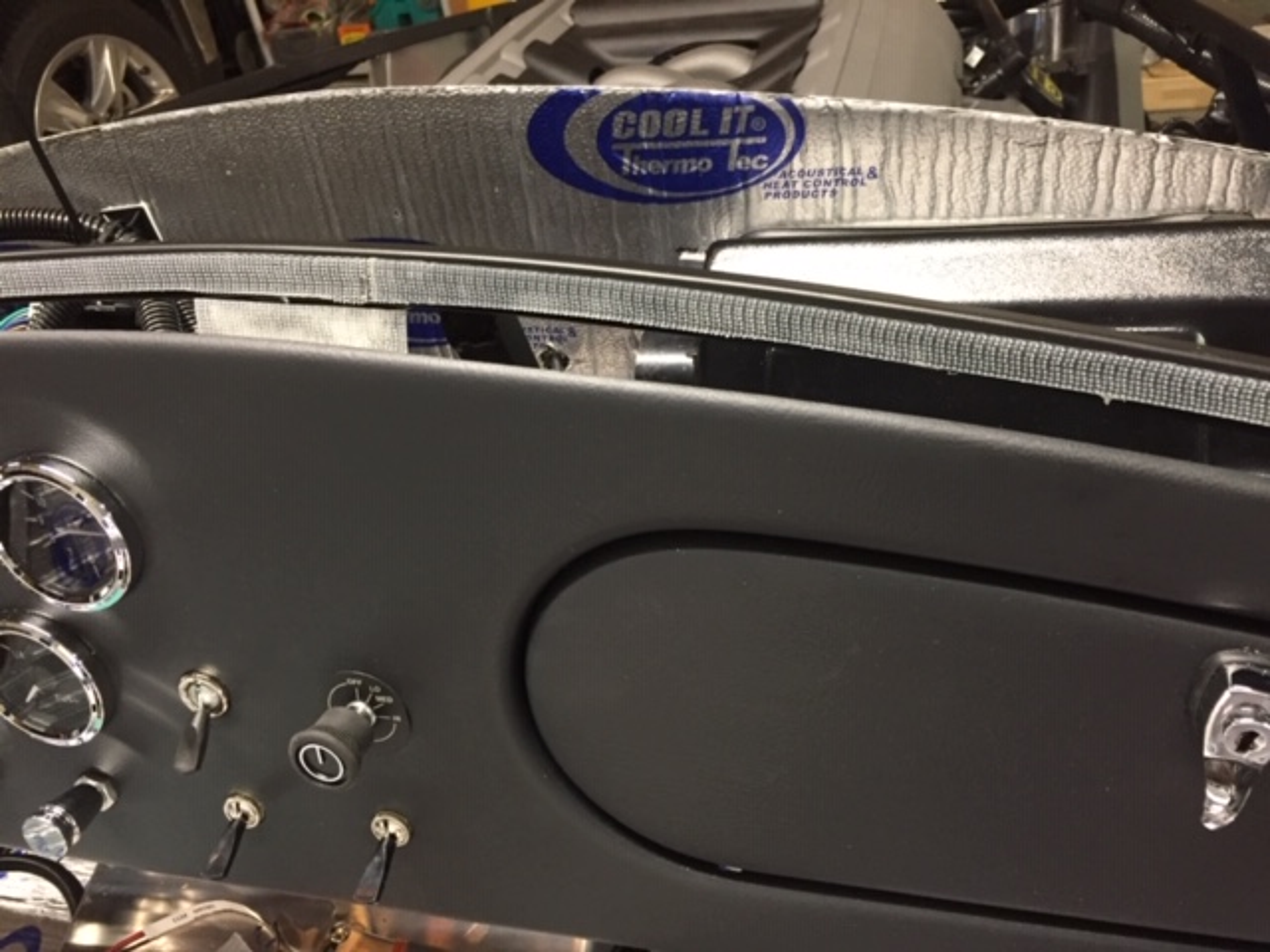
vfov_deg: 48.2
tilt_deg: -33.7
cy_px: 476
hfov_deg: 61.7
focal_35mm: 29
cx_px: 635
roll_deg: +10.3
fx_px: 1064
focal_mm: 4.15
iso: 200
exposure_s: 1/30
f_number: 2.2
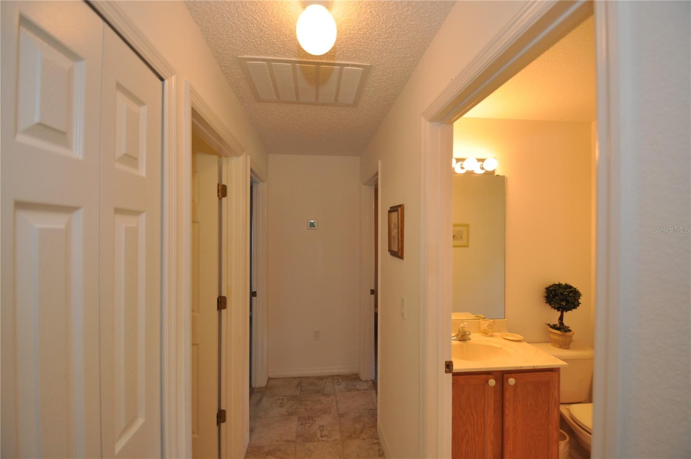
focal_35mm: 15
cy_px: 230
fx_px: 288
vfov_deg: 77.2
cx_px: 346
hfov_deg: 100.5
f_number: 4
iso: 400
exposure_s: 1/60
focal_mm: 10
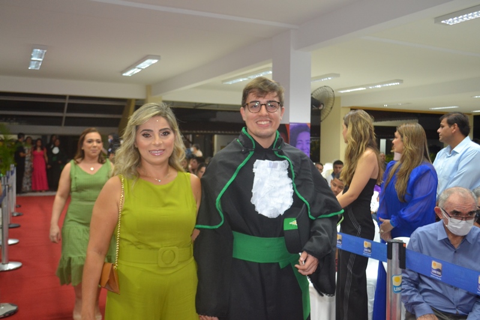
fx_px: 440
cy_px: 160
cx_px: 240
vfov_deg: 40.0
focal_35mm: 33
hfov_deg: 57.2
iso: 1250
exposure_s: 1/60
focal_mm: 22
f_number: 4
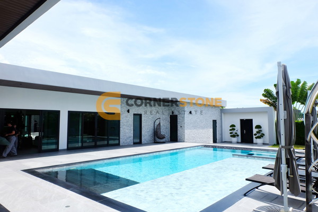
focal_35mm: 24
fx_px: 212
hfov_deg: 73.7
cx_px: 159
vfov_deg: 53.1
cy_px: 106
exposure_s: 1/420
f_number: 14
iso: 400
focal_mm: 16
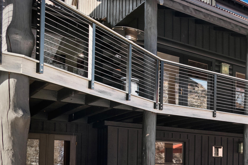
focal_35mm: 49
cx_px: 334
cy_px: 153
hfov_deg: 30.4
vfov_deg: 26.5
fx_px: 338
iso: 320
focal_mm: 17
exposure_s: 1/100
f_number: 7.1
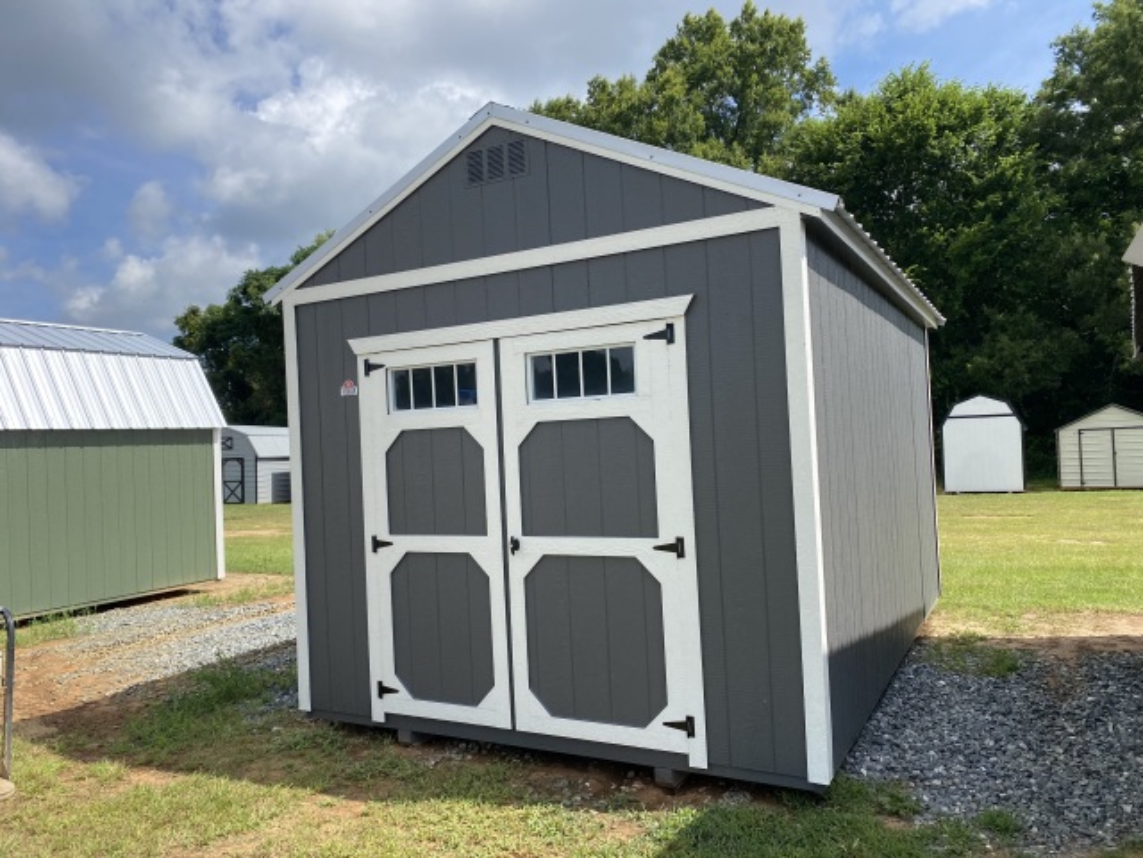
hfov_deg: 67.3
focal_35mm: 26
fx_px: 859
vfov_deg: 53.1
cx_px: 572
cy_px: 429
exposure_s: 1/2105
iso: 32
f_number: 1.8
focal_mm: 4.25
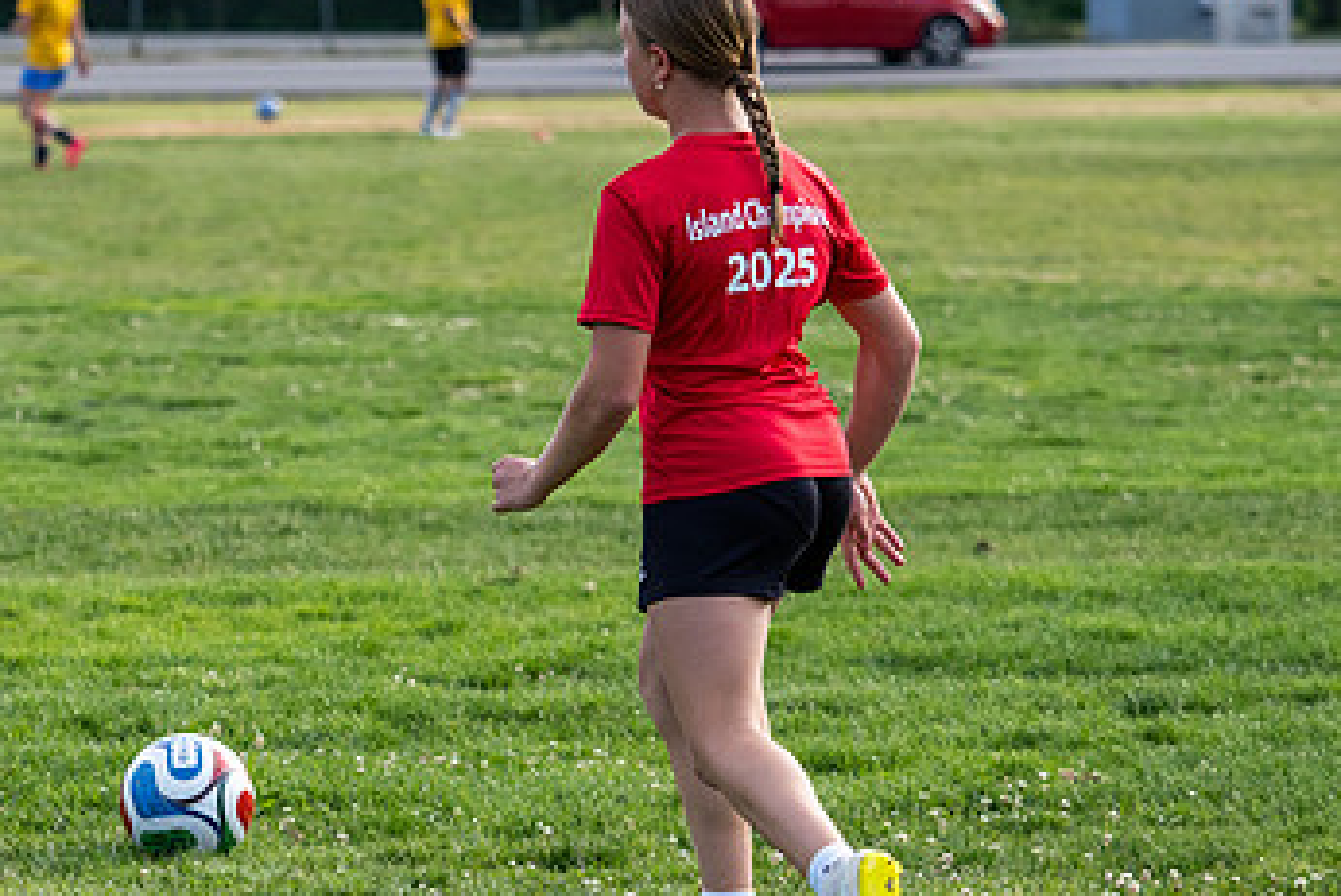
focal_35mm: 282
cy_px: 430
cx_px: 282
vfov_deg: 4.9
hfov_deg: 7.3
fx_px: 10508
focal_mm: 79
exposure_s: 1/1250
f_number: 2.8
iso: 320
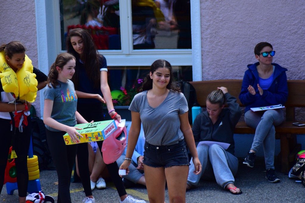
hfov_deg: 9.8
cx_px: 152
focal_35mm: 210
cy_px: 102
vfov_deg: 6.5
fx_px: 1779
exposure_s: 1/1250
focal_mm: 140
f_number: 4.2
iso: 800
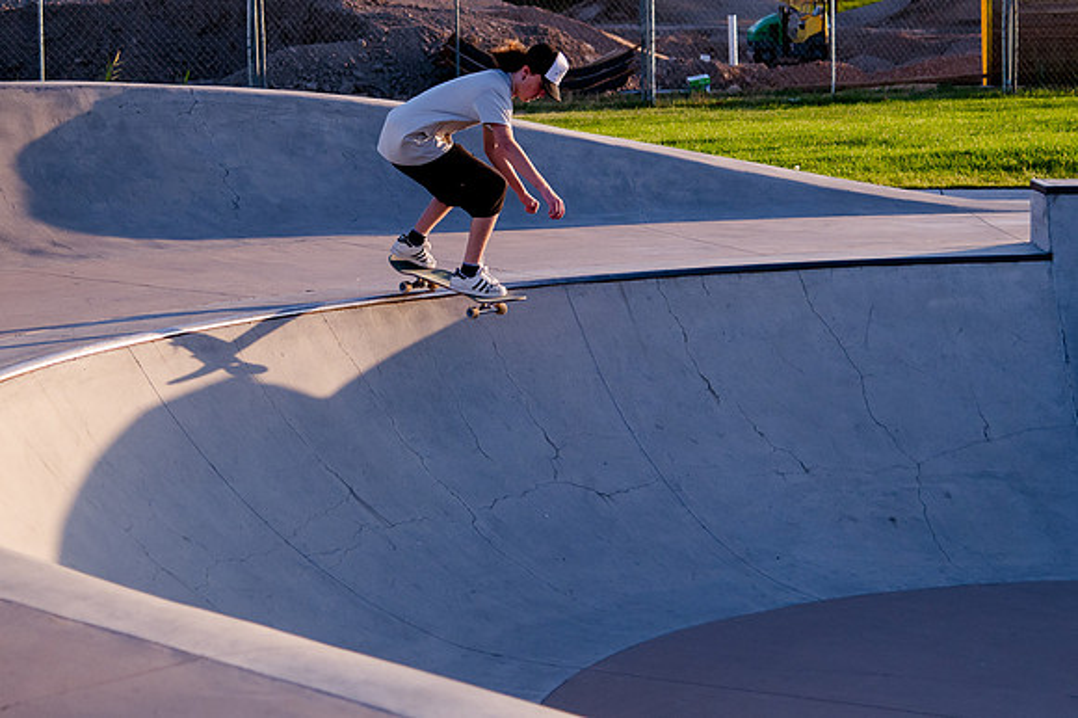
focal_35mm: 96
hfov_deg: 21.2
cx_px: 539
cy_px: 148
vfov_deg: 14.2
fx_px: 2874
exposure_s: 1/3200
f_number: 4
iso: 1000
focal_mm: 58
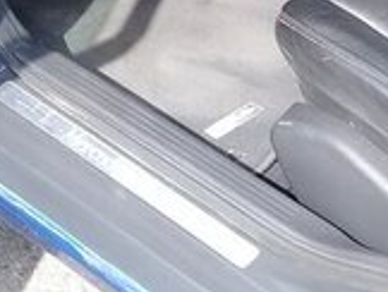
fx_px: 1414
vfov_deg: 11.1
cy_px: -221
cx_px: 201
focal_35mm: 126
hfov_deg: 15.6
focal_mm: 3.3
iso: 50
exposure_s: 1/212
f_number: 2.2
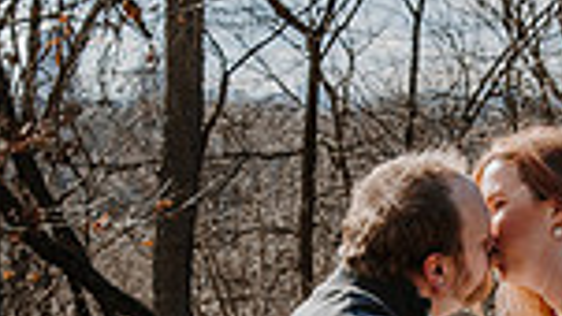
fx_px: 2877
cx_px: 517
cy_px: 351
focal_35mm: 193
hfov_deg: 11.1
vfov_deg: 6.3
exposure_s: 1/250
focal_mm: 48
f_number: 8
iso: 220
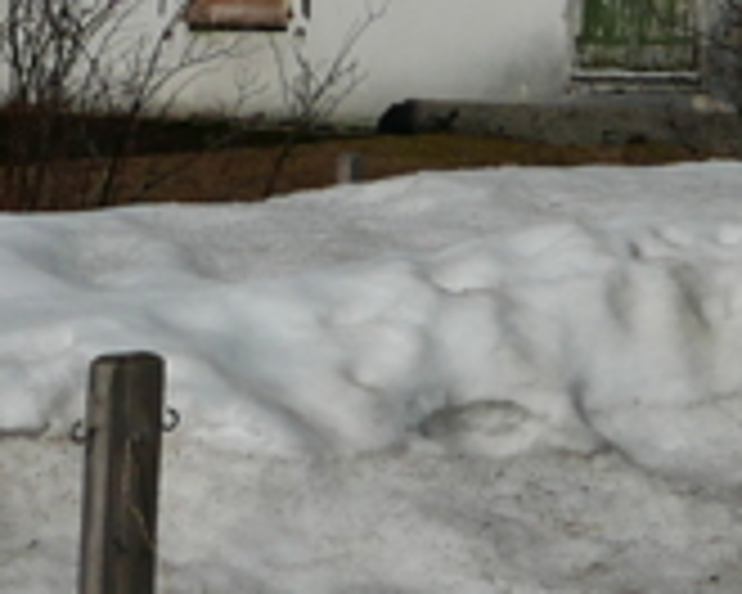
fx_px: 3733
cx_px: 1540
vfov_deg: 8.3
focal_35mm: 170
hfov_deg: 10.4
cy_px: -828
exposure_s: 1/5000
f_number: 5.6
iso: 200
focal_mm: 11.4
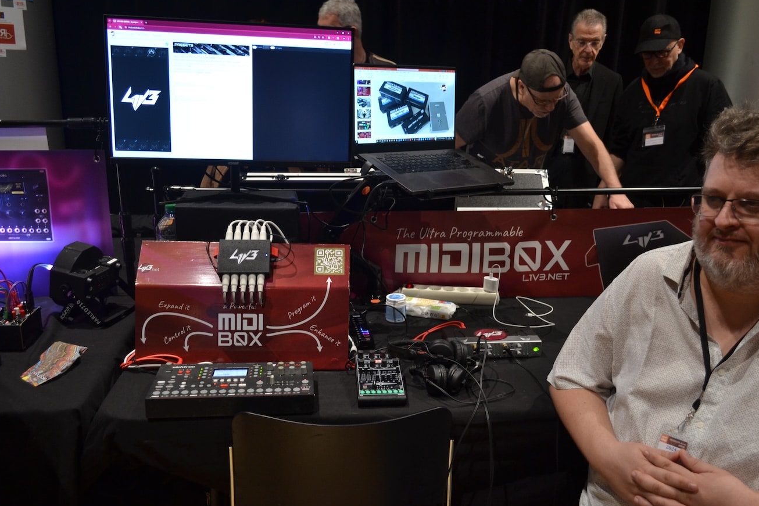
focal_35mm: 31
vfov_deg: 42.3
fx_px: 654
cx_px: 399
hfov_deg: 60.2
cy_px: 246
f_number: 3.5
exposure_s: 1/25
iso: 400
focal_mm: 18
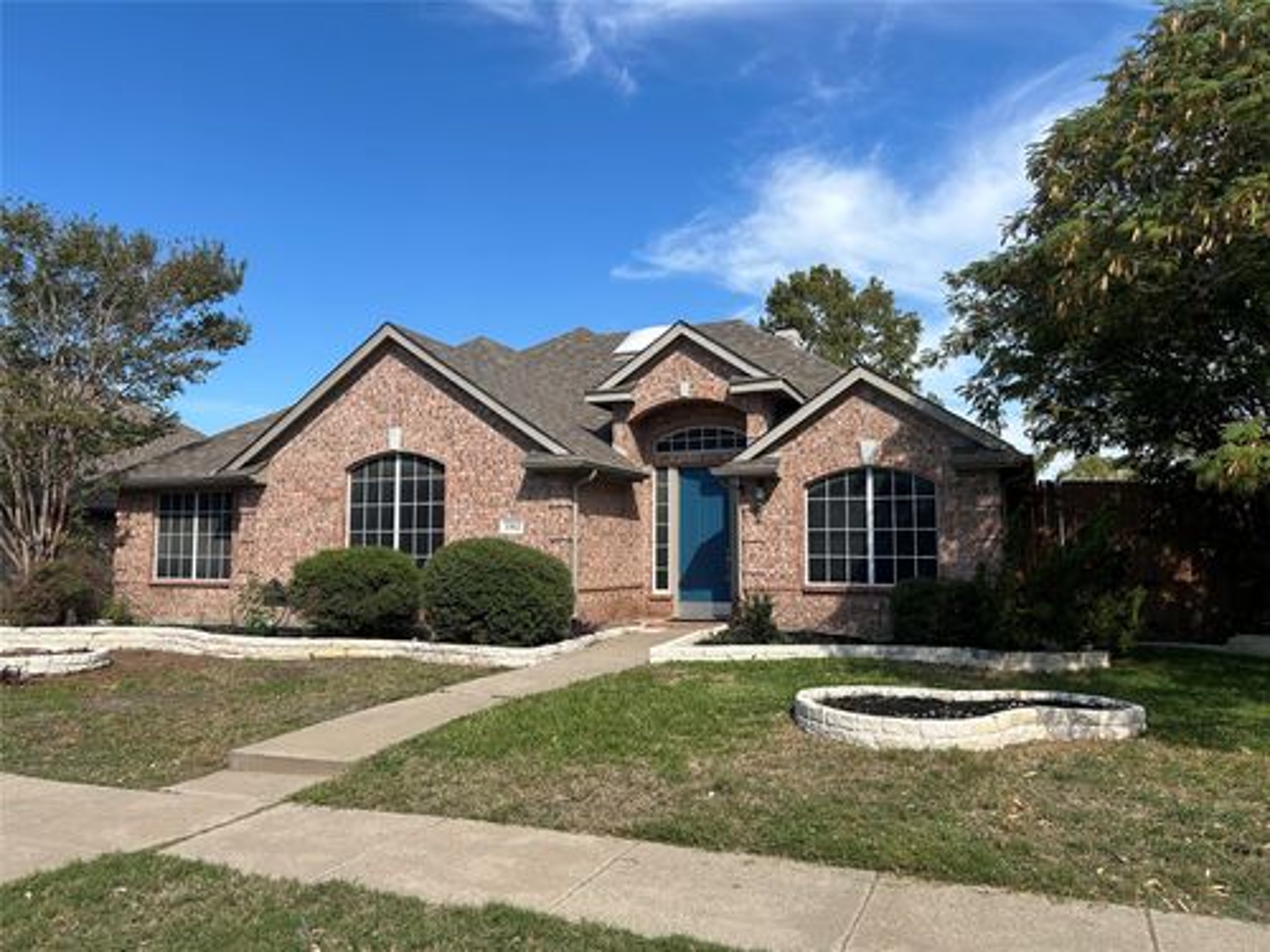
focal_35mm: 26
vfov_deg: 53.1
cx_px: 635
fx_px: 954
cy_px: 476
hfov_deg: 67.3
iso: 50
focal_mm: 5.7
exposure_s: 1/3571
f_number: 1.5
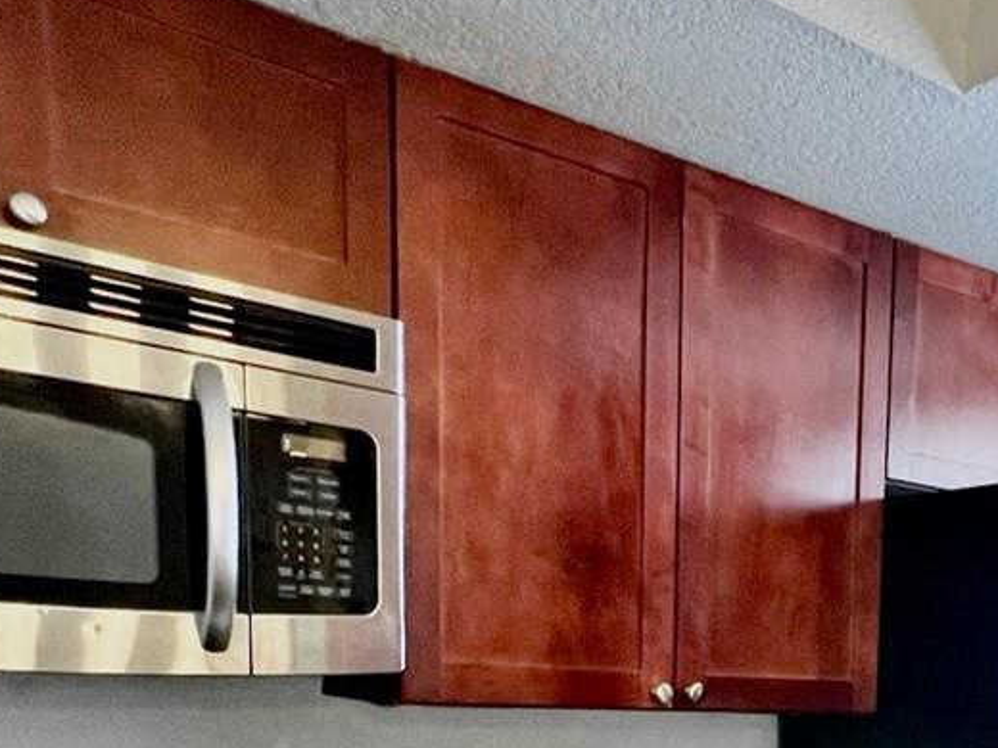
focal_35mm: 40
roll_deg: -3.2
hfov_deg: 41.2
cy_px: 860
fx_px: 1153
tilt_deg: -8.6
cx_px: 985
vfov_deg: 31.2
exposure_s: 1/120
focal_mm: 1.57
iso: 250
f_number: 1.8
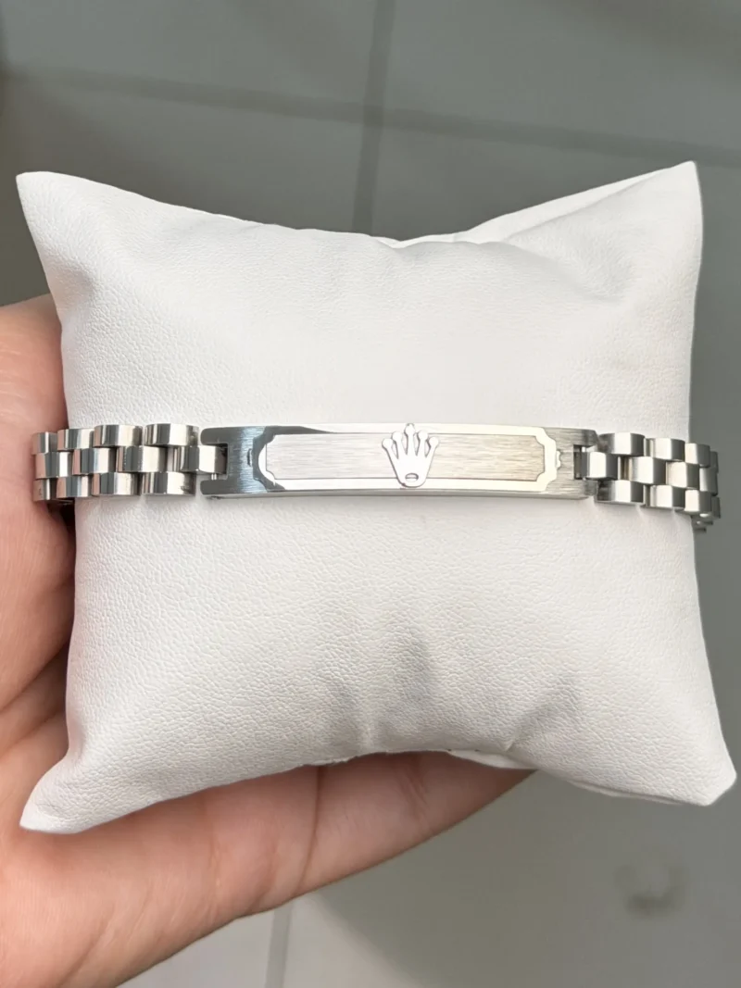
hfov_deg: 30.3
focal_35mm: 48
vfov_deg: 39.7
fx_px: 1370
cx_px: 370
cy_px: 494
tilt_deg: -71.5
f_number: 1.78
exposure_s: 1/437
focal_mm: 6.76
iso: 64
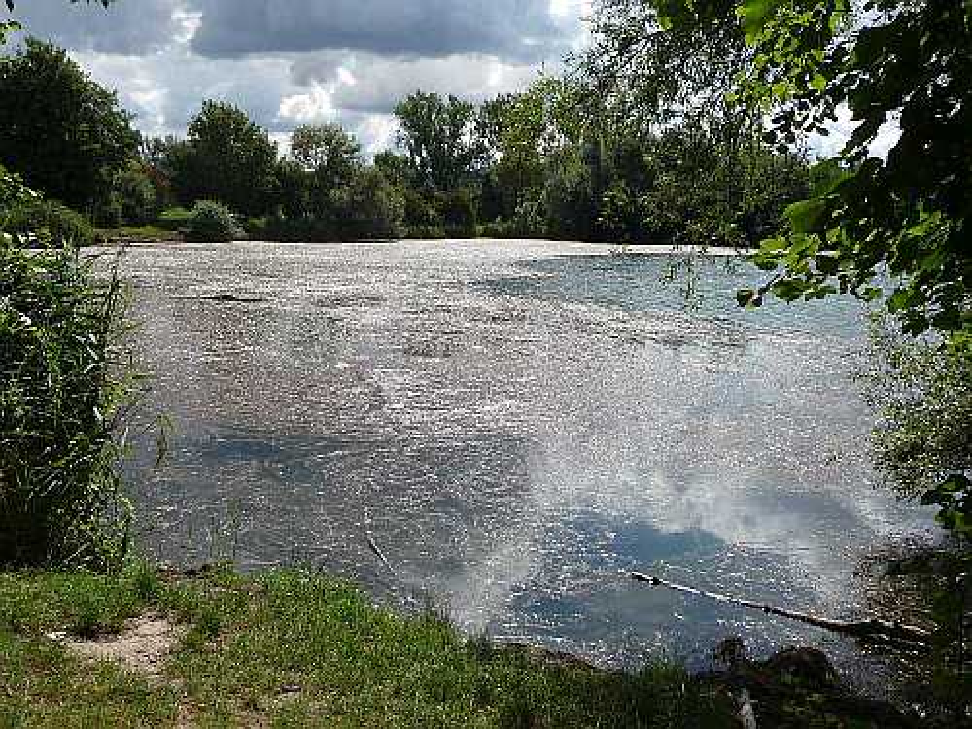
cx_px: 486
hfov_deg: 56.8
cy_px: 364
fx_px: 899
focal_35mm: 32
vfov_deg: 44.2
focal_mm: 5.3
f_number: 3.5
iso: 100
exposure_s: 1/1300
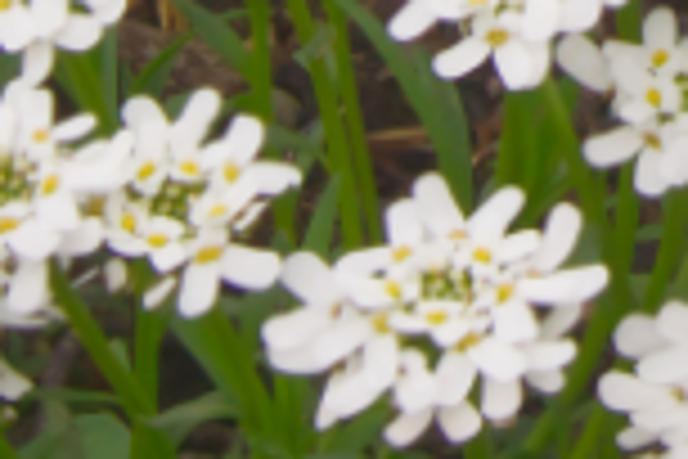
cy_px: -742
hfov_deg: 6.7
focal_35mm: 305
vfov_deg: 4.4
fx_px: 5828
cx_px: 863
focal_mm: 26
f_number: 16
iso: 400
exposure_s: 1/60
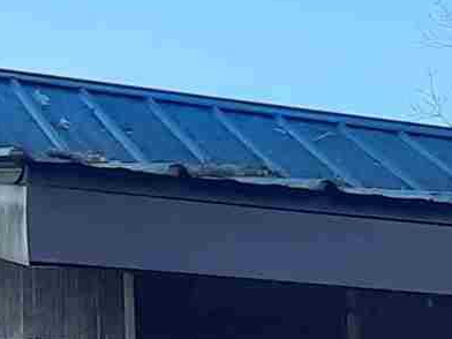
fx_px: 2559
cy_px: 842
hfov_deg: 8.4
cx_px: 1398
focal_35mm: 196
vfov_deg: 7.1
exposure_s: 1/137
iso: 32
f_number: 2
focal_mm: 4.6
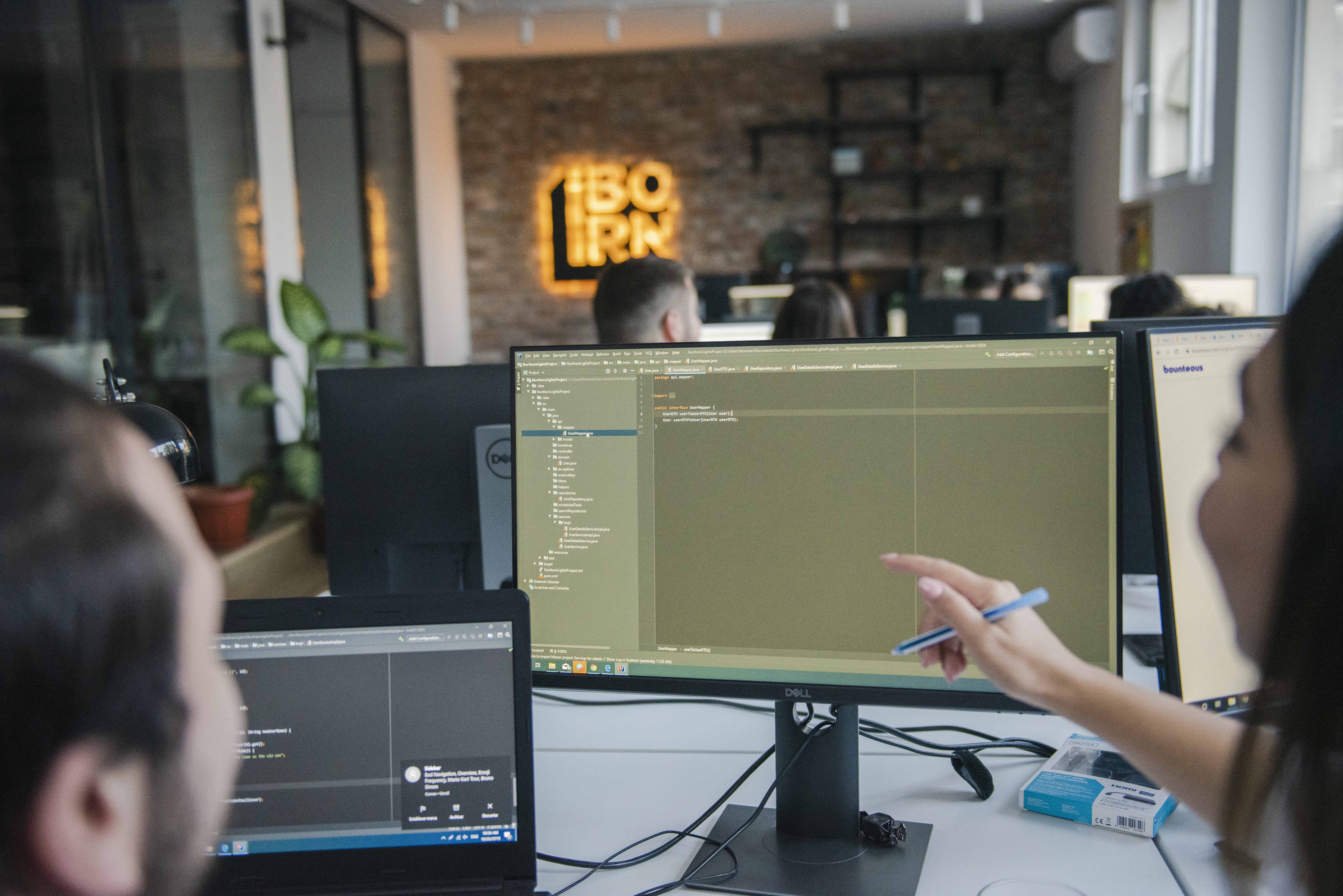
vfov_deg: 37.9
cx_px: 672
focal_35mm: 35
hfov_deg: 54.4
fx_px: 1306
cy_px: 448
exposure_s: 1/500
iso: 2500
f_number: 2.8
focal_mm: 35
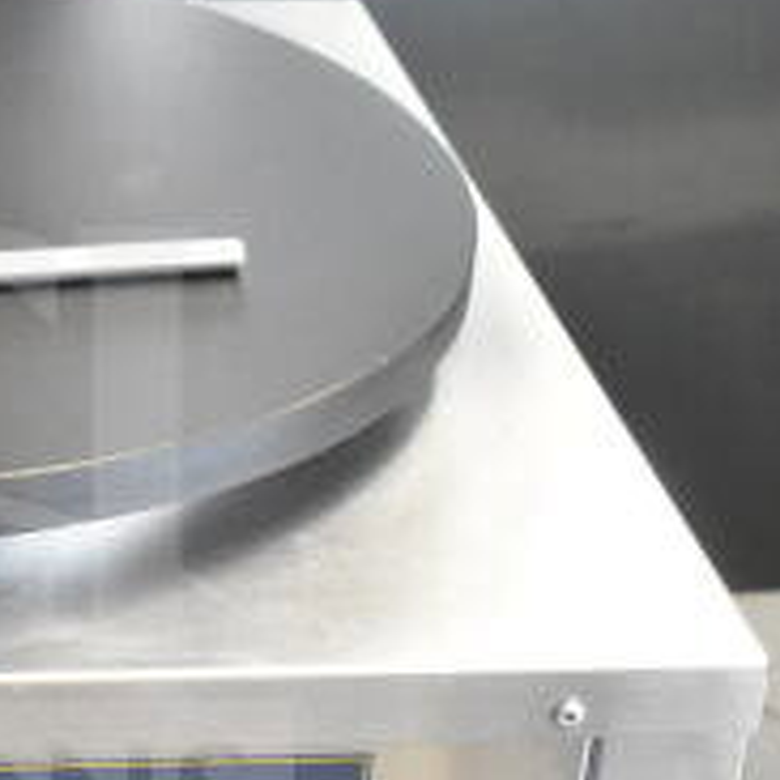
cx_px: -188
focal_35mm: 136
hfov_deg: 12.5
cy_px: 565
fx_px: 3467
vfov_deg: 12.8
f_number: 4.5
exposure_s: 1/50
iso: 7200
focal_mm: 32
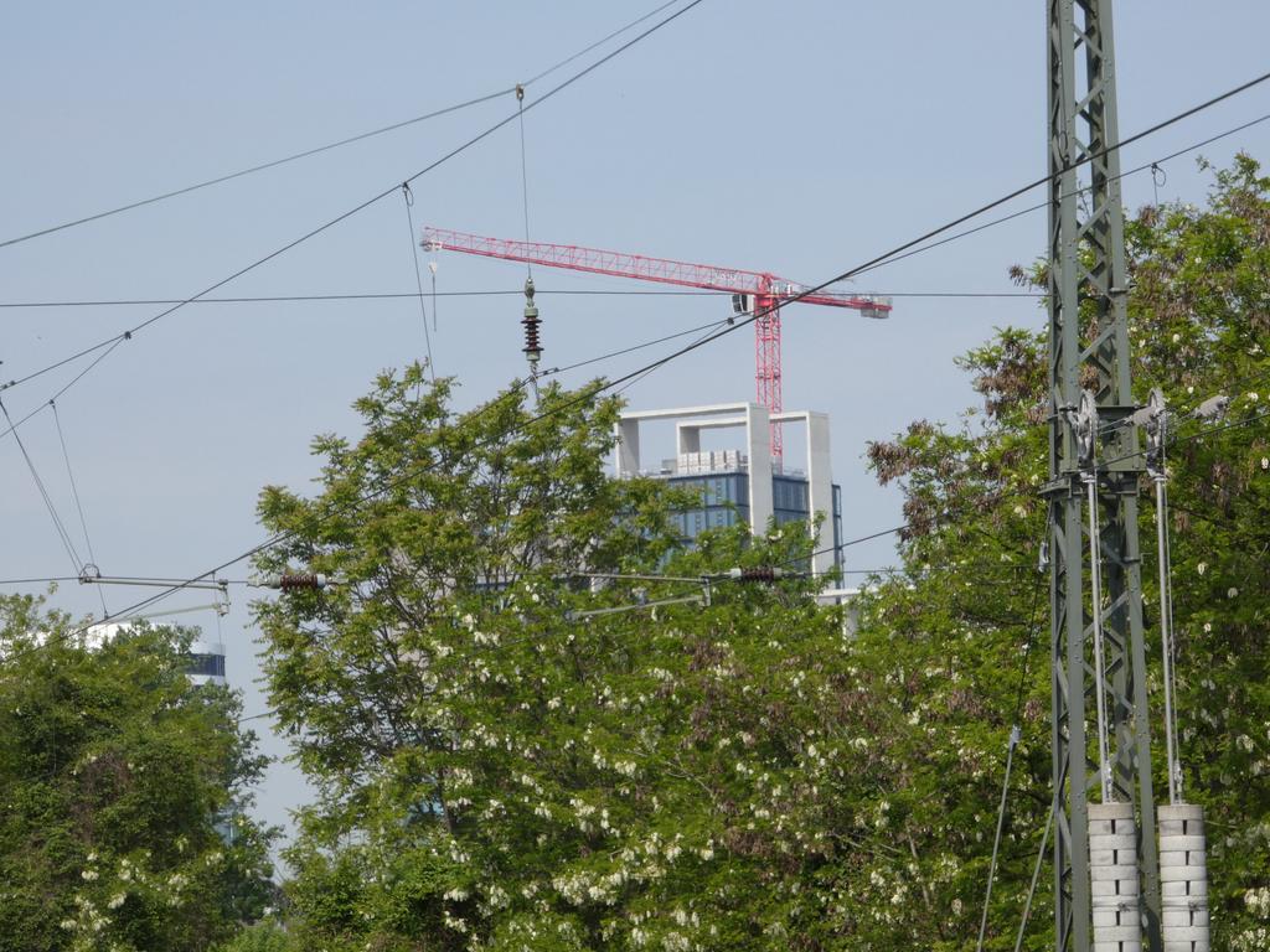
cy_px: 476
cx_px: 635
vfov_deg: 9.3
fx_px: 5870
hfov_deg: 12.3
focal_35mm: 160
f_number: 8
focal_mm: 28.8
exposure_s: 1/200
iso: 80
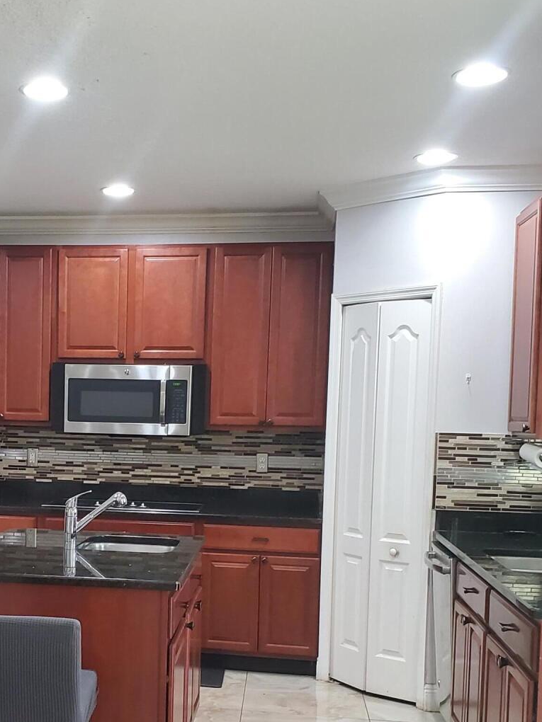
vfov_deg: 37.0
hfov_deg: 27.8
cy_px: 495
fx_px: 1065
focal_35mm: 51
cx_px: 87
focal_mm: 4.3
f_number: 2.4
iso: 400
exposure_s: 1/39
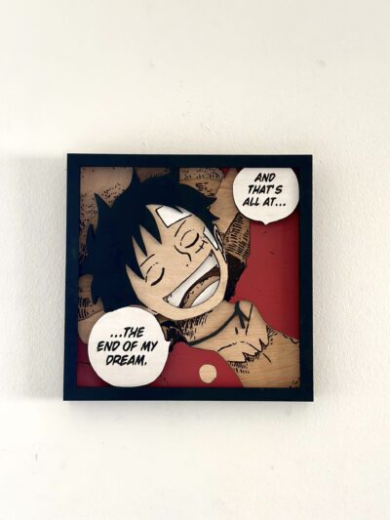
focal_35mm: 48
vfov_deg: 39.6
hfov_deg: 30.3
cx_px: 195
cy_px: 260
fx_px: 721
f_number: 1.78
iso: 250
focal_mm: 6.86
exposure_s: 1/60
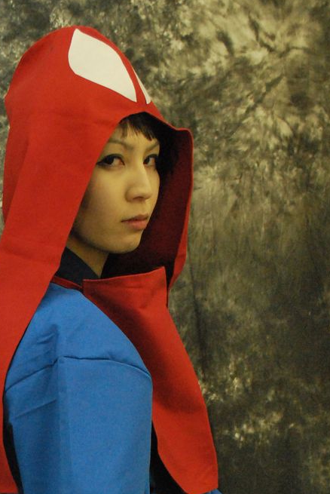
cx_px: -44
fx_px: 1221
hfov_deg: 15.0
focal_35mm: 89
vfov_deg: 21.7
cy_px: 532
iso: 1600
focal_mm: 26
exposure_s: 1/160
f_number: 5.6
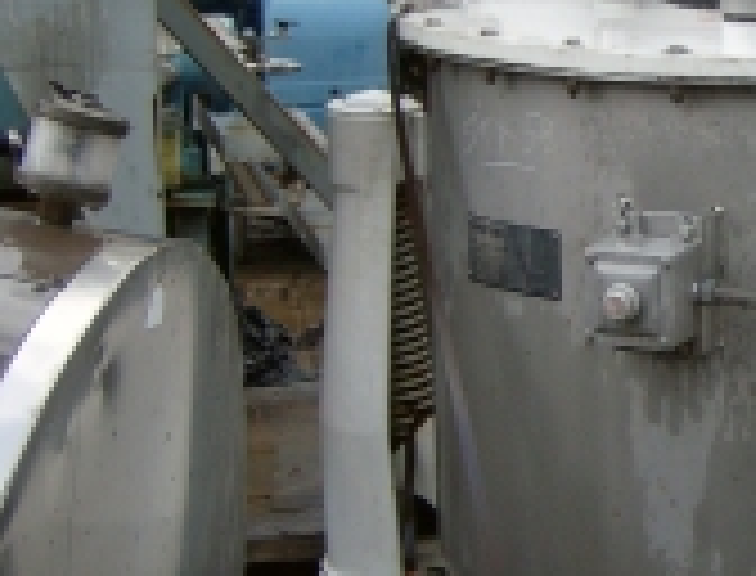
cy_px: 205
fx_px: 2526
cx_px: 837
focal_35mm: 115
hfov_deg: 16.5
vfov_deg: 13.0
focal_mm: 7.7
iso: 100
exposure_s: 1/291
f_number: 3.1
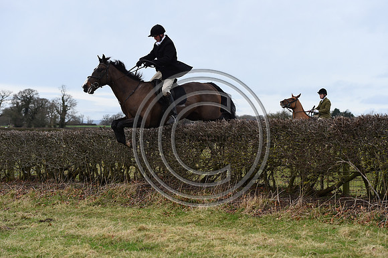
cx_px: 194
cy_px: 129
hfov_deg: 23.9
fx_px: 916
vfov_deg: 16.1
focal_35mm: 85
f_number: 5.6
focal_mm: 85
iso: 800
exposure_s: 1/1250
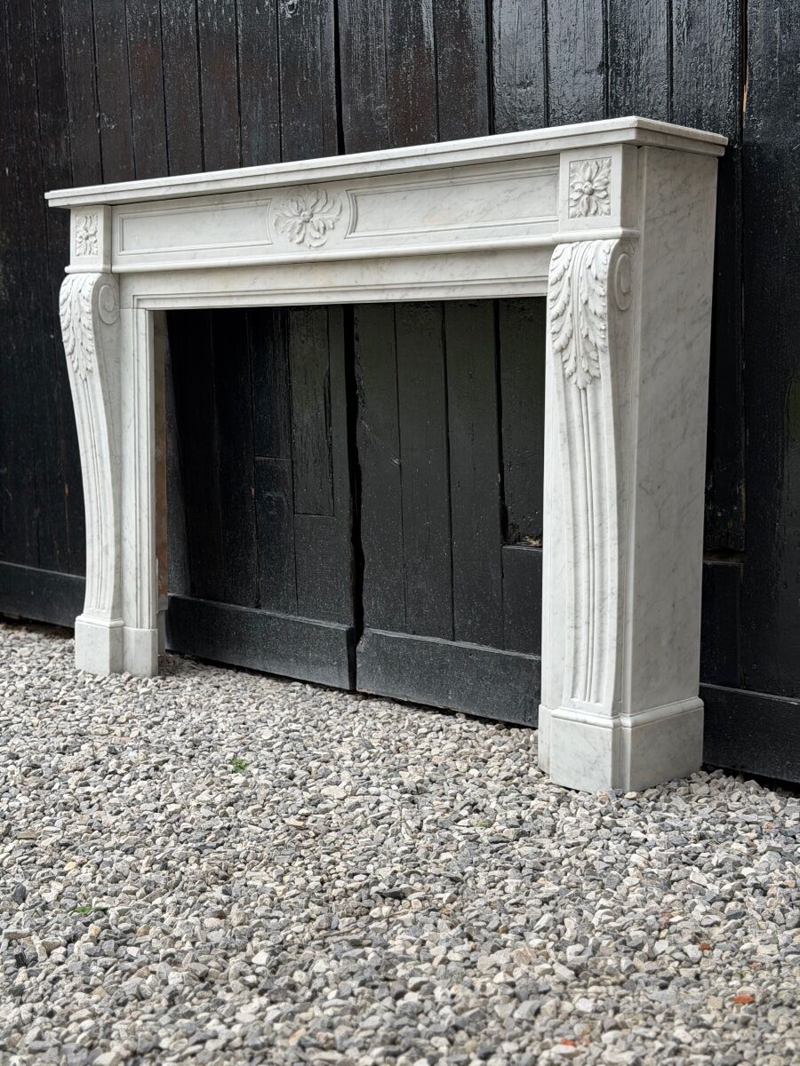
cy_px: 533
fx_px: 1479
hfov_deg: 30.3
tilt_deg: -6.8
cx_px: 400
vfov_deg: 39.7
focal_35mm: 48
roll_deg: +0.4
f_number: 1.78
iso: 64
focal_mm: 6.76
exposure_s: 1/681
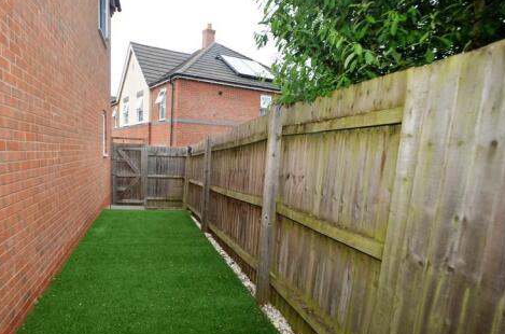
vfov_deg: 58.9
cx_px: 173
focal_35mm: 21
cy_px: 195
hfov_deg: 79.0
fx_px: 294
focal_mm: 10
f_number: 7.1
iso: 100
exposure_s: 1/200
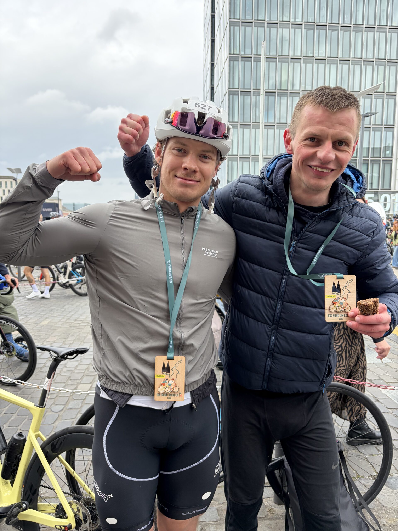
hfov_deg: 53.1
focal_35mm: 26
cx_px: 199
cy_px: 266
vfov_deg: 67.3
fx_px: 399
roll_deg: -0.5
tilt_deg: -5.1
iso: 64
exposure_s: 1/973
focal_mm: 5.96
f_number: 1.6
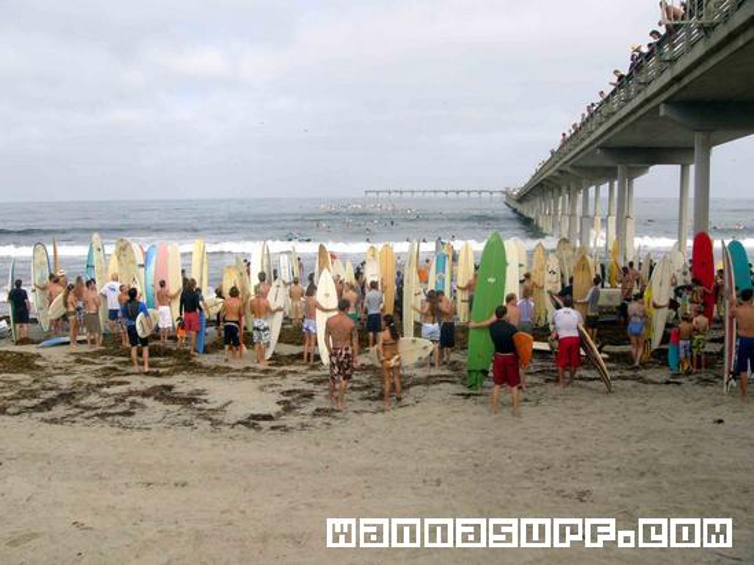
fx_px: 784
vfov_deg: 39.7
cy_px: 282
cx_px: 377
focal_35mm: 36
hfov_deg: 51.3
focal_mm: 6
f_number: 5.2
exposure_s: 1/640
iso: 100
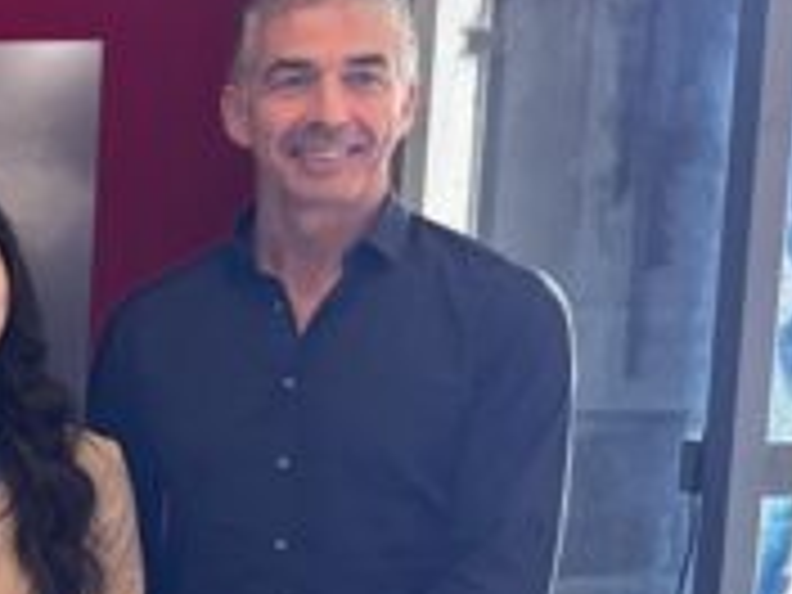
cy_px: 662
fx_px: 2402
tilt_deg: -9.1
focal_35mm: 105
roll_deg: +1.1
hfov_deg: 14.5
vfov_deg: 13.8
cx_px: -918
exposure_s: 1/33
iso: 640
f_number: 1.78
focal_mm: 6.76
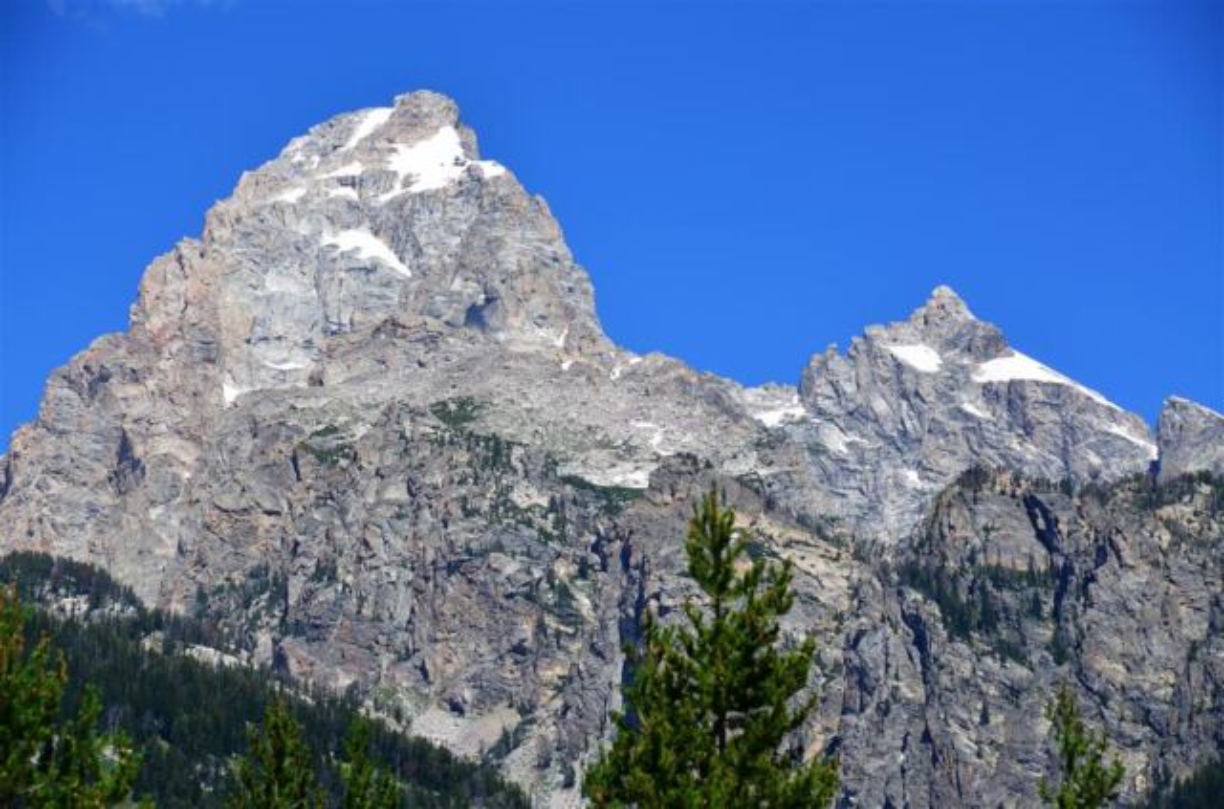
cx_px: 612
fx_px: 4578
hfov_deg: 15.2
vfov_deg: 10.1
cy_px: 404
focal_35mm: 135
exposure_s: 1/1000
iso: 200
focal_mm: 90
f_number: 8
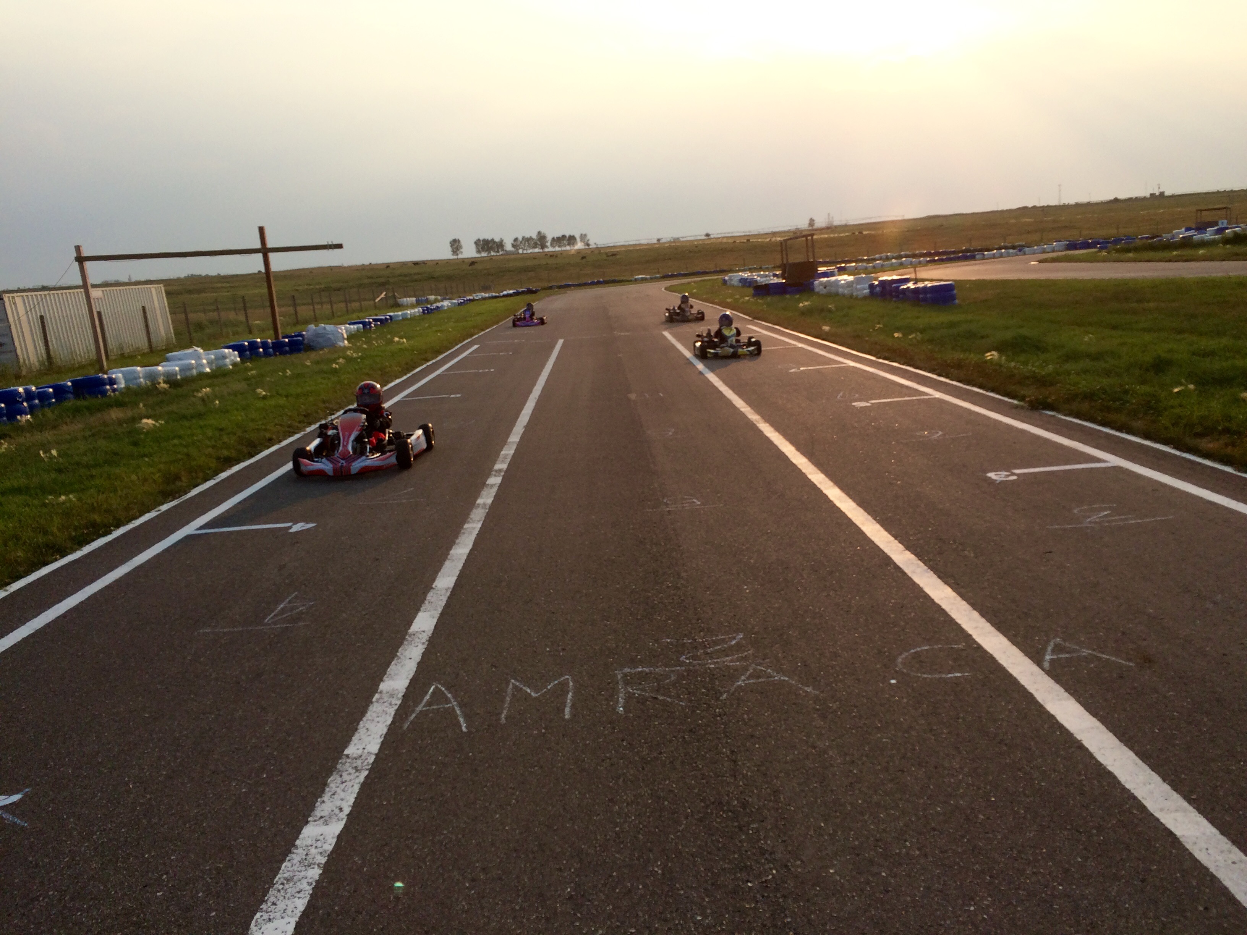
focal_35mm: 29
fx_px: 1045
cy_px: 468
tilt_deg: -16.0
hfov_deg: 61.7
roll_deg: +5.8
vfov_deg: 48.2
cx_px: 624
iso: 32
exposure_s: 1/1325
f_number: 2.2
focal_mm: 4.15
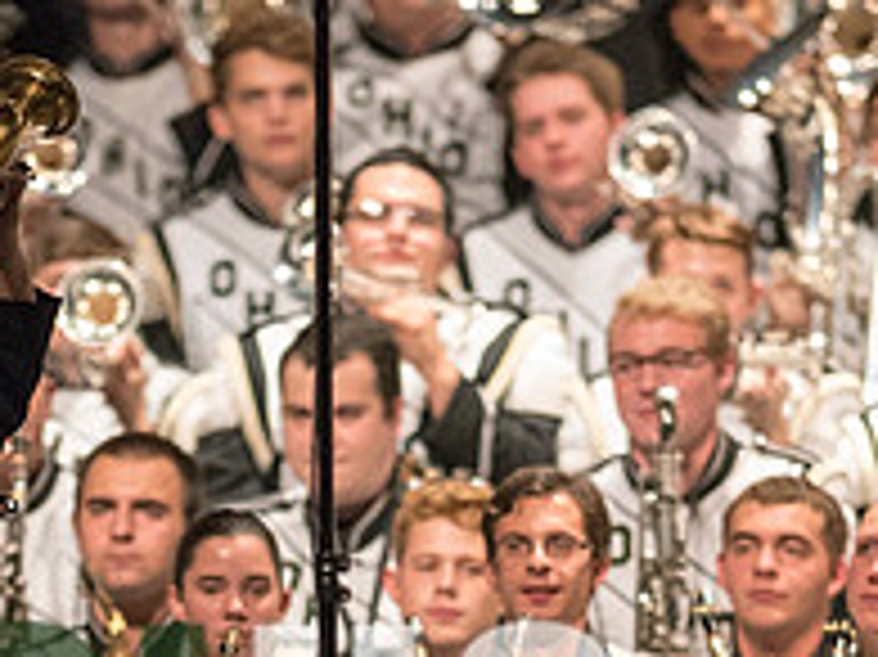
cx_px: 279
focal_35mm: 859
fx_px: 21774
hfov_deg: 2.3
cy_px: 835
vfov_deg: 1.7
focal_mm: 300
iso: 4000
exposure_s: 1/500
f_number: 2.8
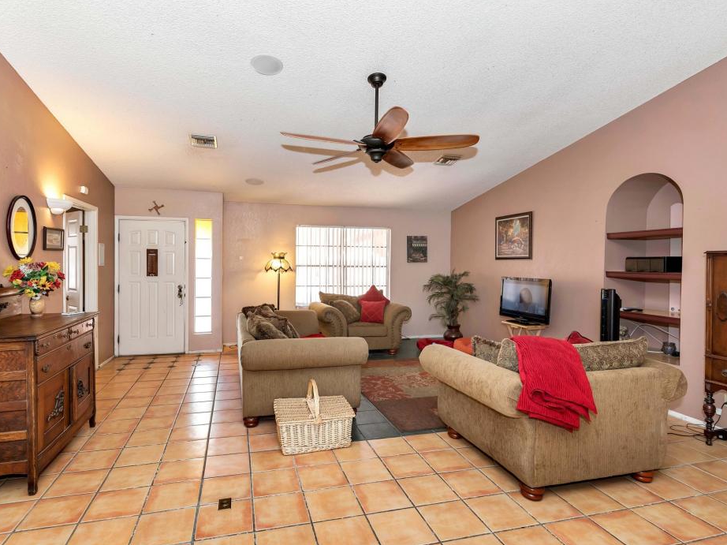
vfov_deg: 71.6
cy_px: 269
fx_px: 378
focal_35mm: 18
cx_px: 342
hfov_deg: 87.7
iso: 640
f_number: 3.2
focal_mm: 15
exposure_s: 1/80
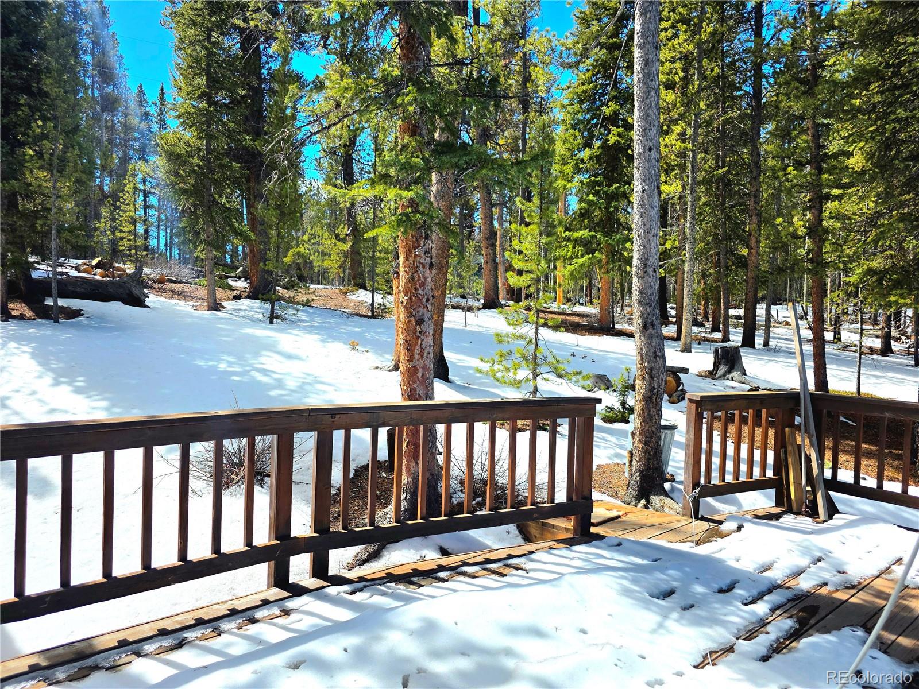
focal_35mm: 23
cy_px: 344
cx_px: 460
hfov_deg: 73.9
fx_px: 611
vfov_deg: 58.9
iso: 80
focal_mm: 6.3
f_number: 1.7
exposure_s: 1/10000
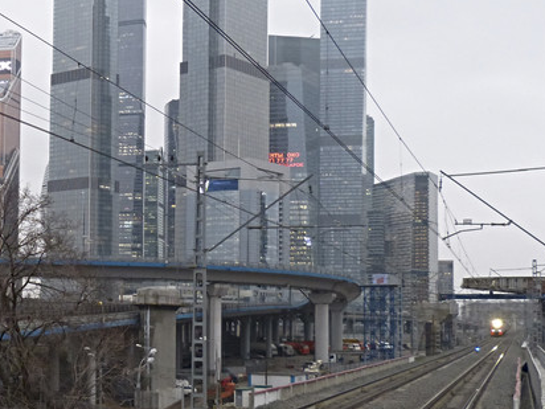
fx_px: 992
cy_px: 183
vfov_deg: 23.3
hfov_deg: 30.0
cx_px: 111
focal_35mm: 63
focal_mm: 5
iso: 320
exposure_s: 1/60
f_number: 2.9
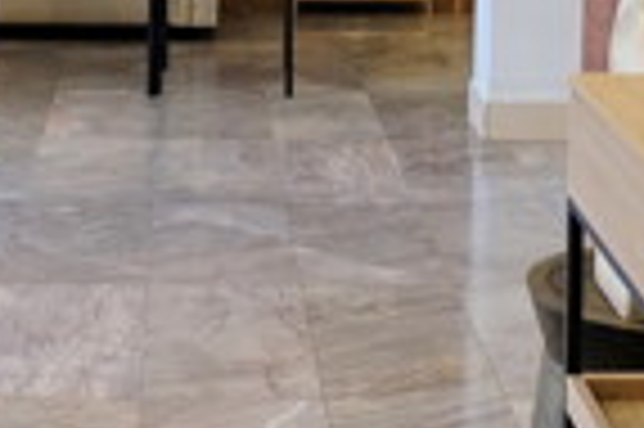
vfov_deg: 12.7
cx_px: 207
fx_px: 1805
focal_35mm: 101
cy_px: -257
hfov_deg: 20.2
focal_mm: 16
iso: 400
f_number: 3.5
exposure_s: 1/50
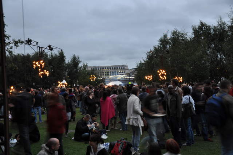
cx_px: 116
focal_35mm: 38
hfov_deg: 51.3
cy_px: 78
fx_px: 242
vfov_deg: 35.4
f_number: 4
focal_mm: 25
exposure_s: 1/4
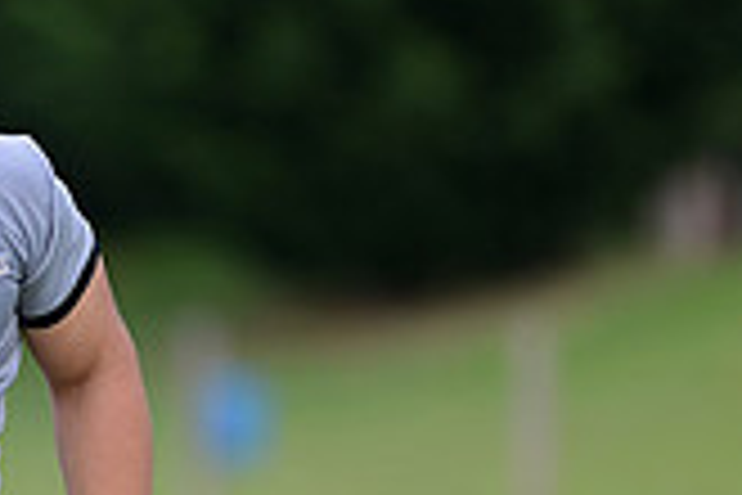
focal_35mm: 1056
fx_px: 21764
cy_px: 790
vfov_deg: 1.3
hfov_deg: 2.0
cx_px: -153
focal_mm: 300
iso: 200
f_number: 2.8
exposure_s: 1/800
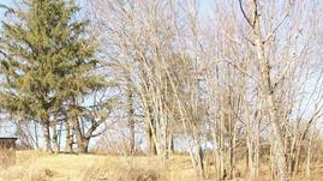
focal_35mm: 83
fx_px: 711
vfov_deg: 14.4
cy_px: 159
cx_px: 68
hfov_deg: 25.2
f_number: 2.8
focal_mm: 5.7
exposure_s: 1/500
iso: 64
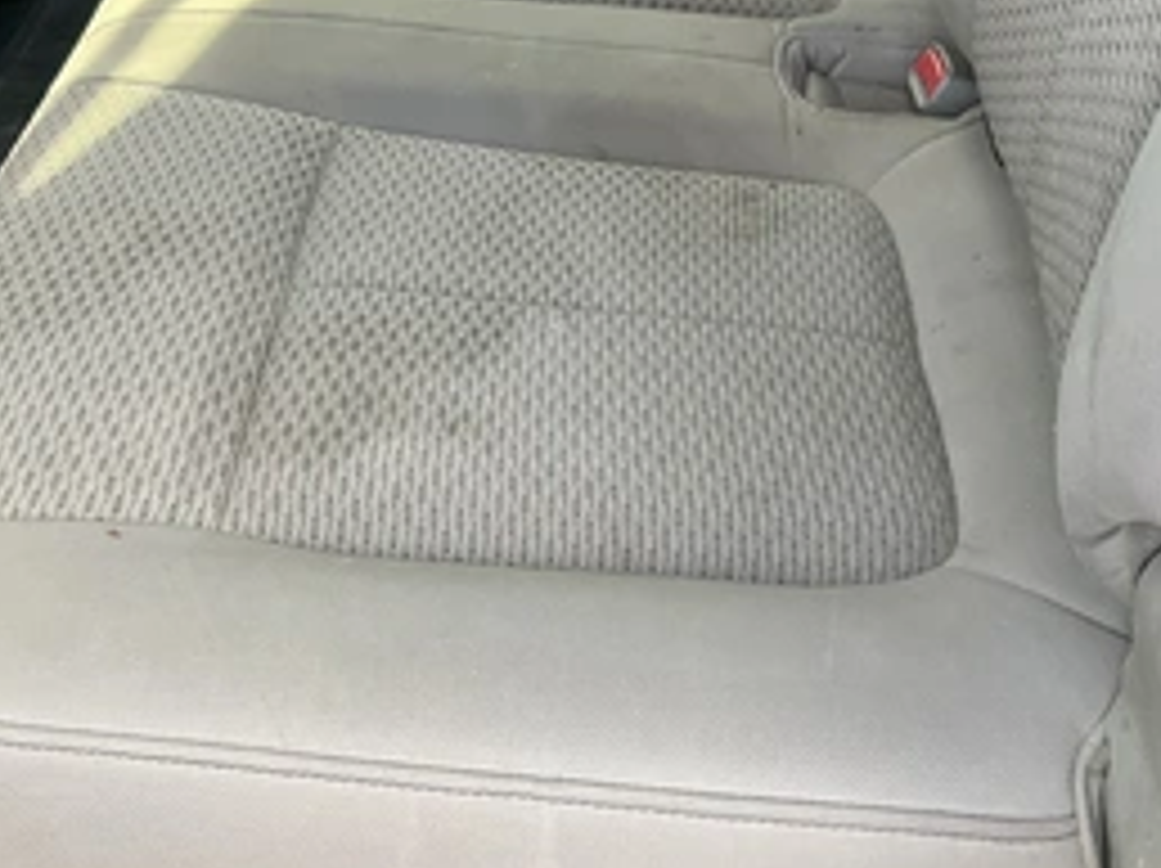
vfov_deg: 32.1
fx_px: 1508
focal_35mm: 45
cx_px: 558
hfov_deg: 42.1
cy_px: 414
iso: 64
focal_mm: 3
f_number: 1.8
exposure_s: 1/122
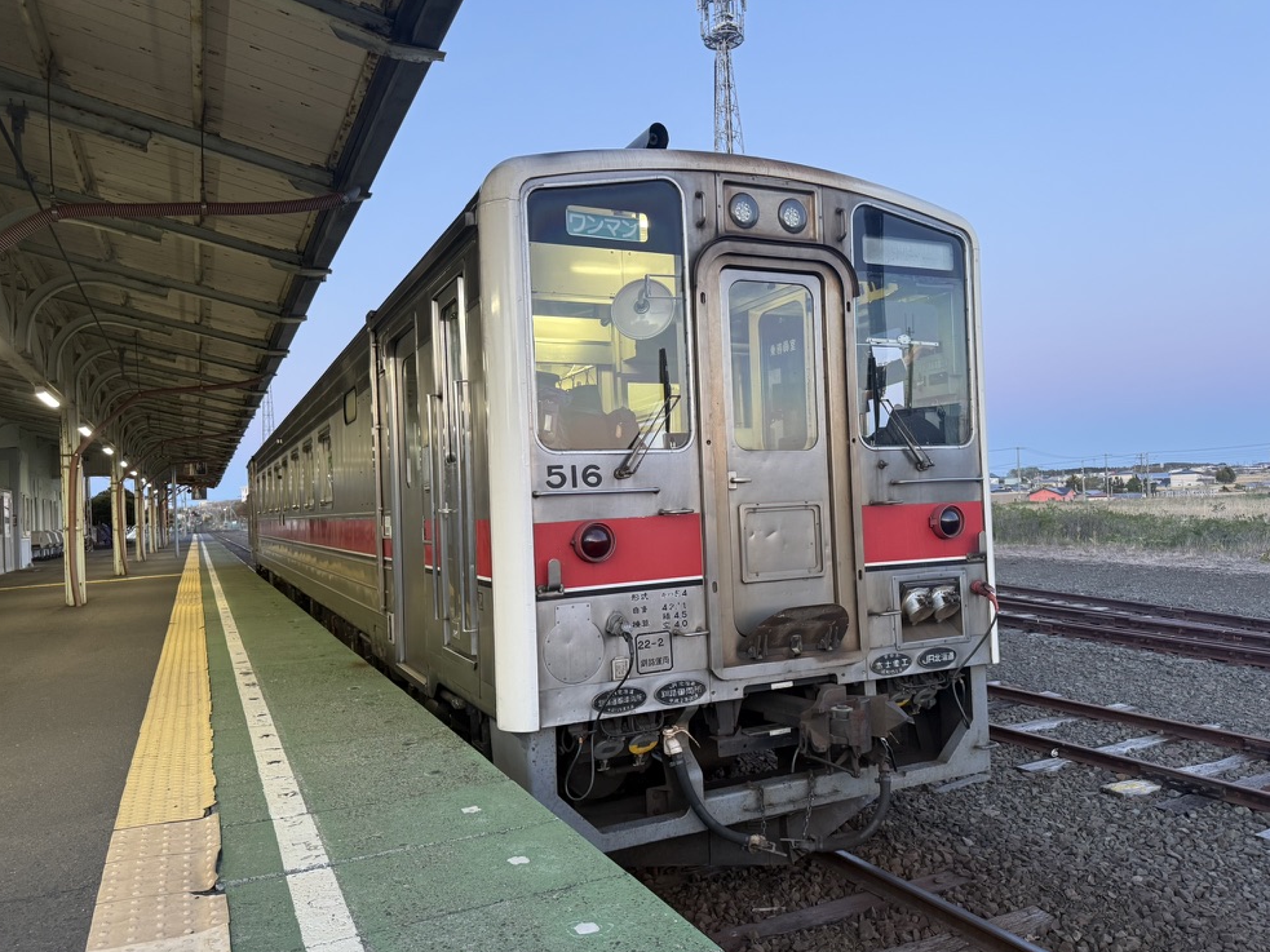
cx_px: 658
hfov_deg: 69.4
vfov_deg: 54.9
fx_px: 917
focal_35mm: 25
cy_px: 491
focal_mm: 6.76
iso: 200
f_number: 1.78
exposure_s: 1/103
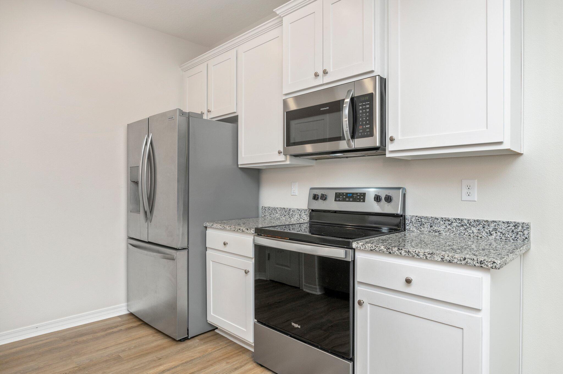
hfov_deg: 82.6
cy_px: 187
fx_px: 320
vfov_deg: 60.6
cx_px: 282
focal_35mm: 20
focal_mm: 20.5
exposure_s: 1/60
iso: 500
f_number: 8
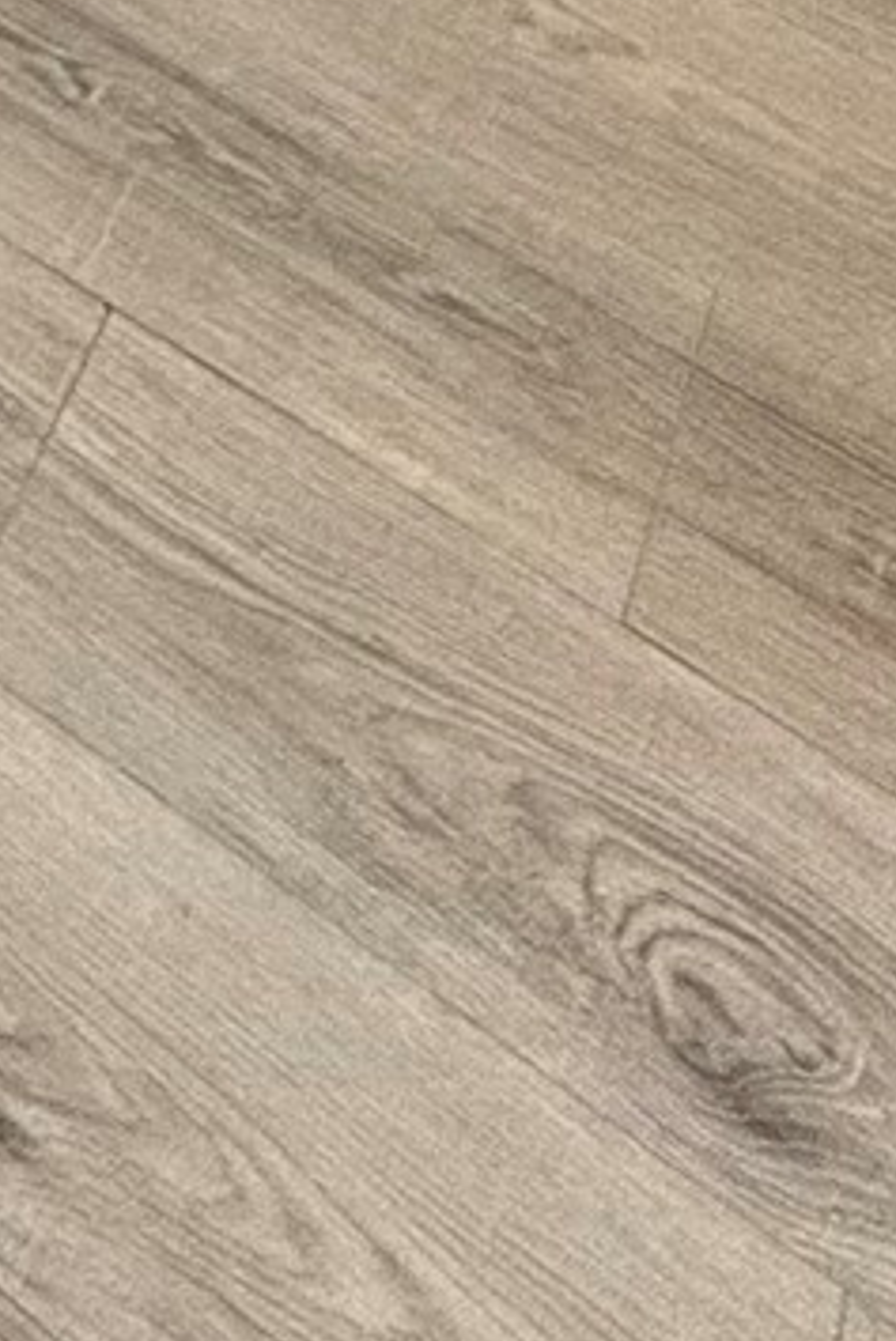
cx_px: -1161
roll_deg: -1.1
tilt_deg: -9.0
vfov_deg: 13.5
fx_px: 3133
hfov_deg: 13.0
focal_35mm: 84
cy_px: -2176
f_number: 2.2
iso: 125
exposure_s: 1/125
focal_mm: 2.22
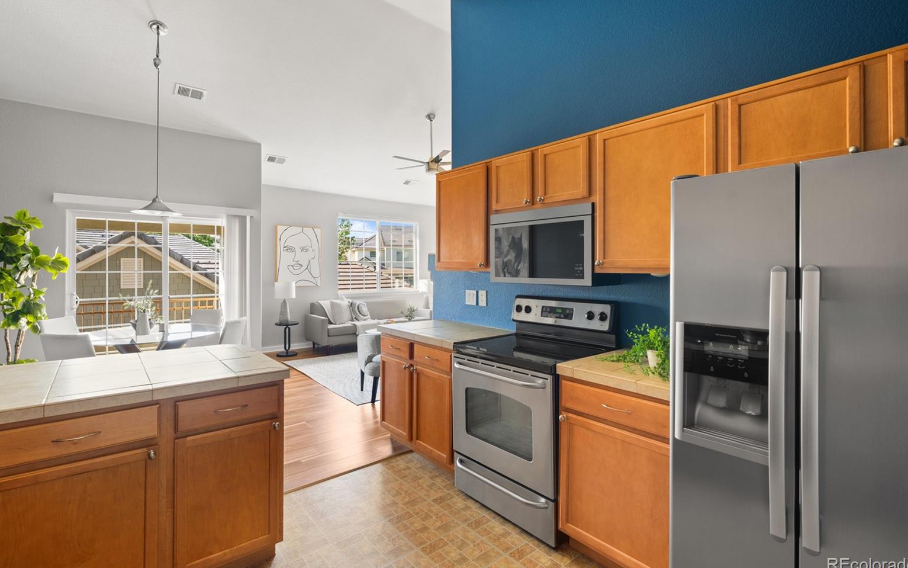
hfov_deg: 94.4
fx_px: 421
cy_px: 261
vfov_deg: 67.9
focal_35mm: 17
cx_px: 449
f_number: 8
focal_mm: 16
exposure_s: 1
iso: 160
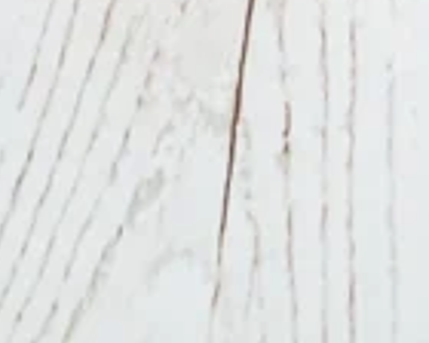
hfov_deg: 17.0
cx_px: 478
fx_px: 1384
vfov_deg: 13.5
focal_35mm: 109
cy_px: -141
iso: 200
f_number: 2.4
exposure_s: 1/120
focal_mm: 4.3
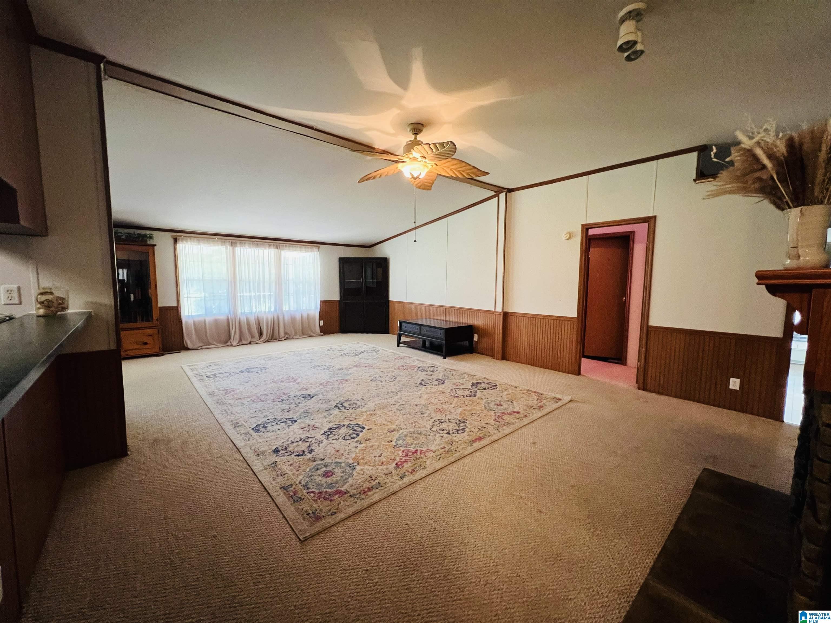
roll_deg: +0.4
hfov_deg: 106.2
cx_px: 416
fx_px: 312
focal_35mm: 13
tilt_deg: -6.2
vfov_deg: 89.9
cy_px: 312
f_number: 1.8
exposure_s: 1/60
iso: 640
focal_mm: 1.57
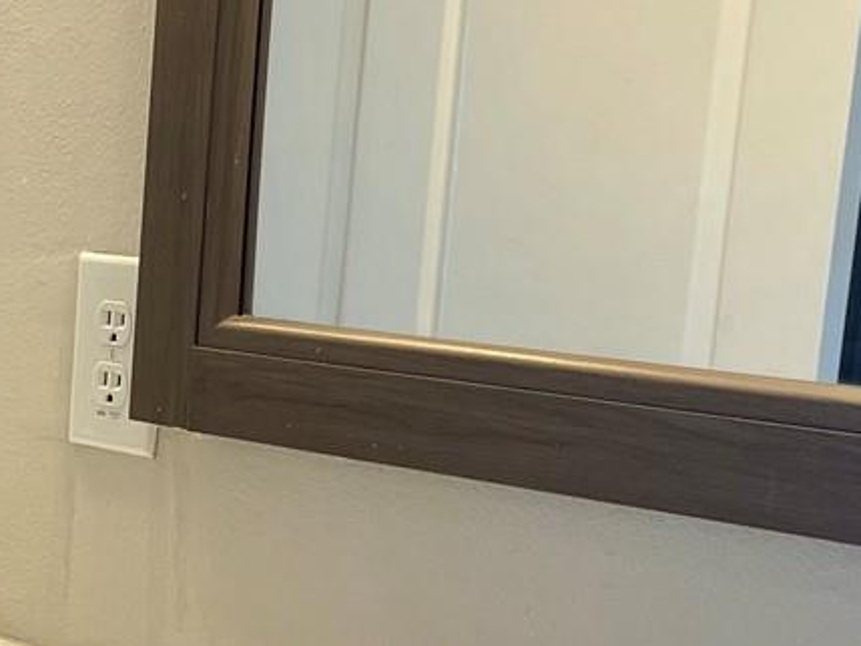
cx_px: -279
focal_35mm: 97
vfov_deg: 15.1
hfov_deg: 18.7
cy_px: 588
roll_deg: -1.5
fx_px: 2413
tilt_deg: -10.9
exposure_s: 1/120
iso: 64
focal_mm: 5.1
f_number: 1.6
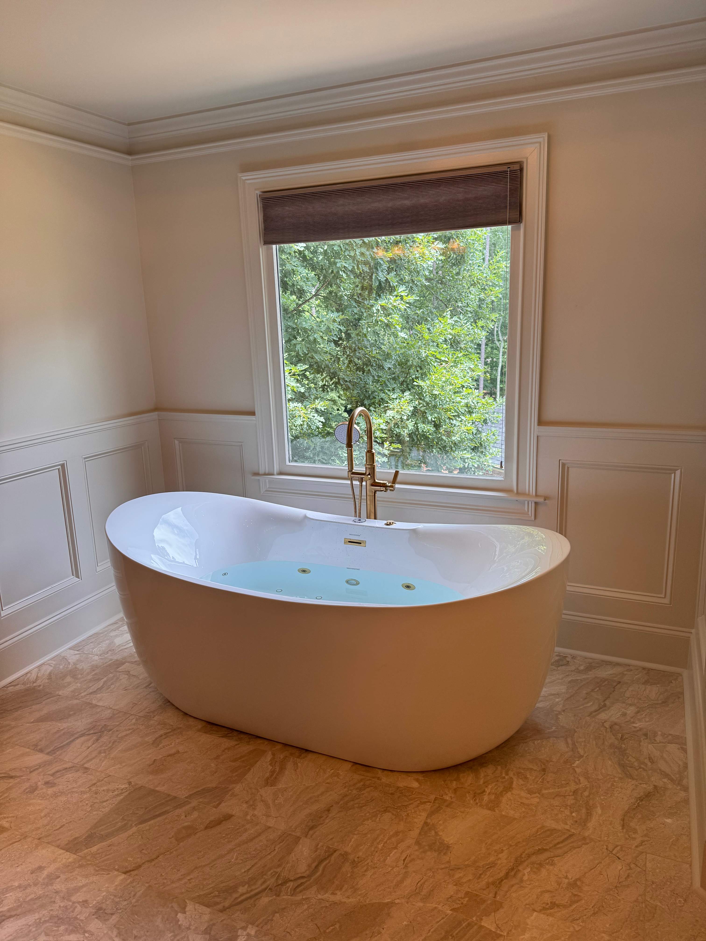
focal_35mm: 24
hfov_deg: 56.8
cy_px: 470
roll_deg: +2.7
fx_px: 653
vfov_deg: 71.6
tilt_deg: -13.8
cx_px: 353
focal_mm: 6.76
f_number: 1.78
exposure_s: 1/203
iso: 64
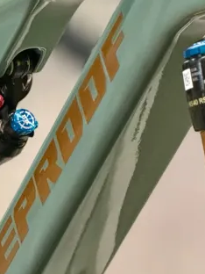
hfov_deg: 4.3
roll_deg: -5.2
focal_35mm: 342
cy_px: 90
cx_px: 25
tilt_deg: -15.1
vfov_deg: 5.8
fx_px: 2700
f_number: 2.8
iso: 500
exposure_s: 1/50
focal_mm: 16.89
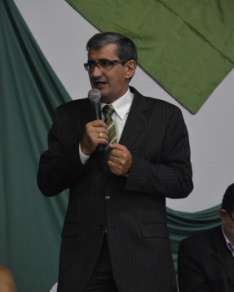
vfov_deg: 9.9
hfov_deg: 7.9
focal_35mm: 196
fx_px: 1697
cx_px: 104
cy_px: 182
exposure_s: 1/25
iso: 3200
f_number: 5.6
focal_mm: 100
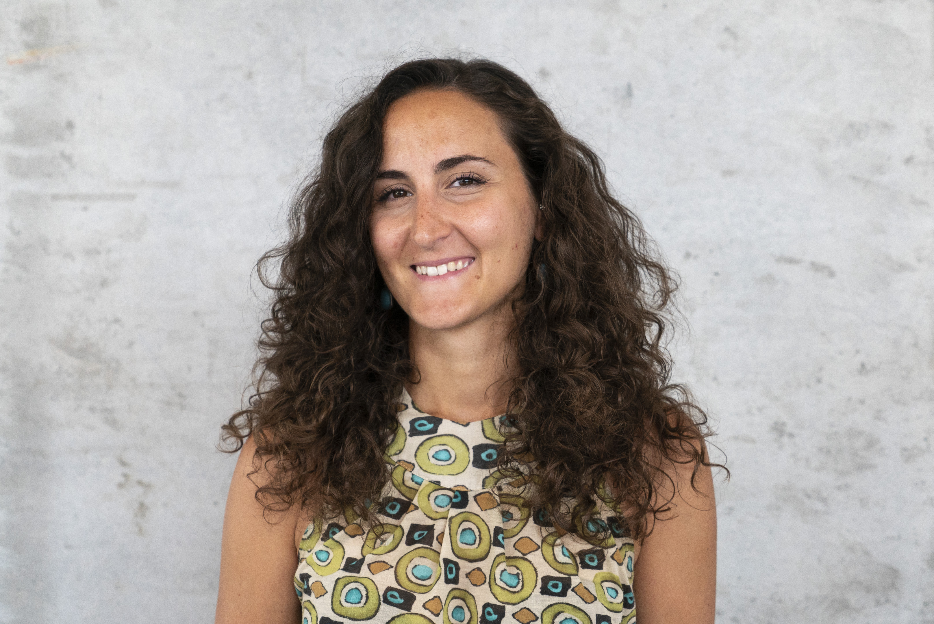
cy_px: 312
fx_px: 1739
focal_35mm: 67
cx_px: 467
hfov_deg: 30.1
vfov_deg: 20.3
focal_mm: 67
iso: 2500
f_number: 6.3
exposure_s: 1/125
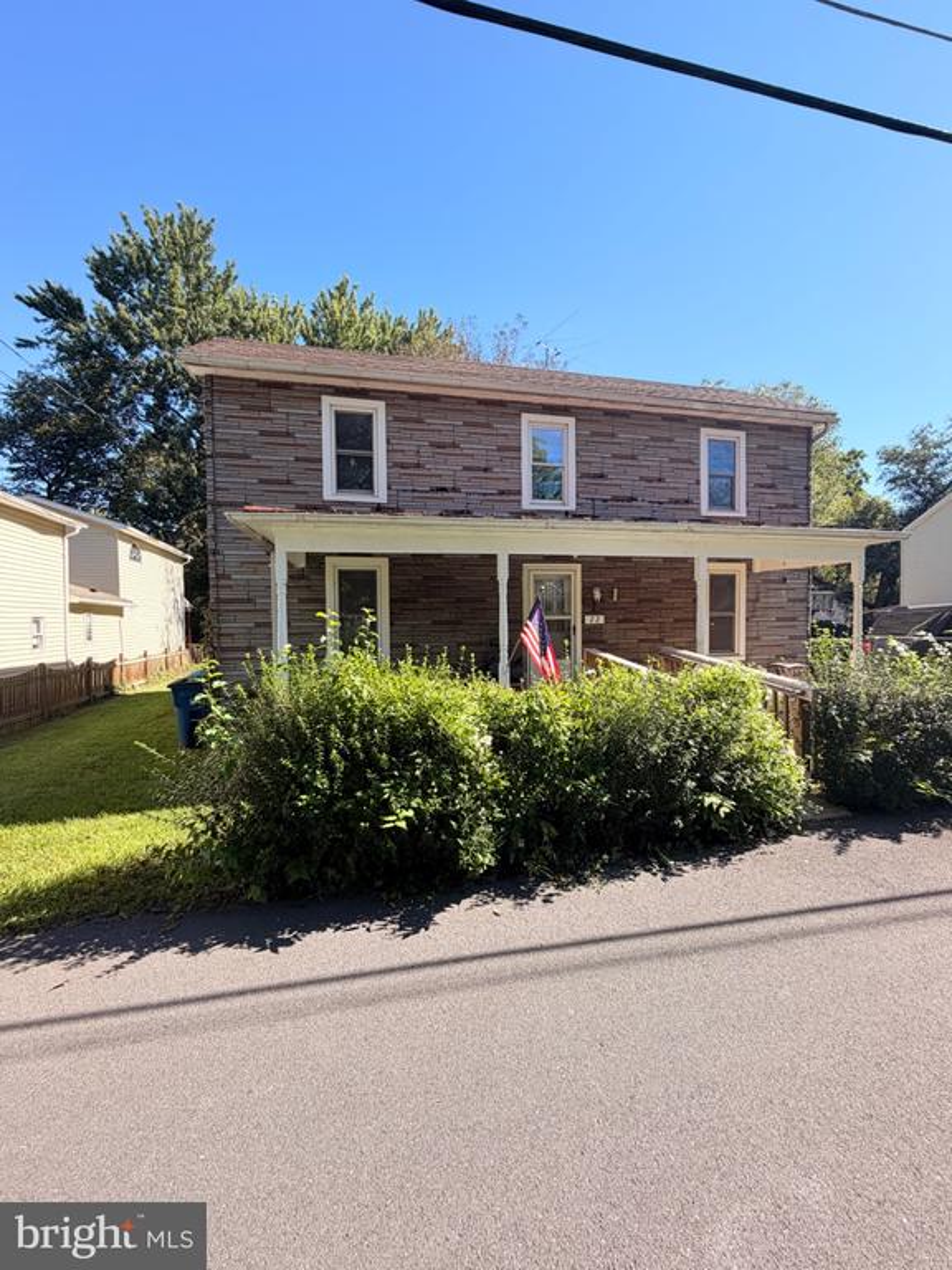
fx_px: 513
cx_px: 476
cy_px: 635
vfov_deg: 102.1
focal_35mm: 14
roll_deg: +0.3
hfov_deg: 85.7
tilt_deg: -1.3
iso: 40
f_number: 2.2
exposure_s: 1/613
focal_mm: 2.22
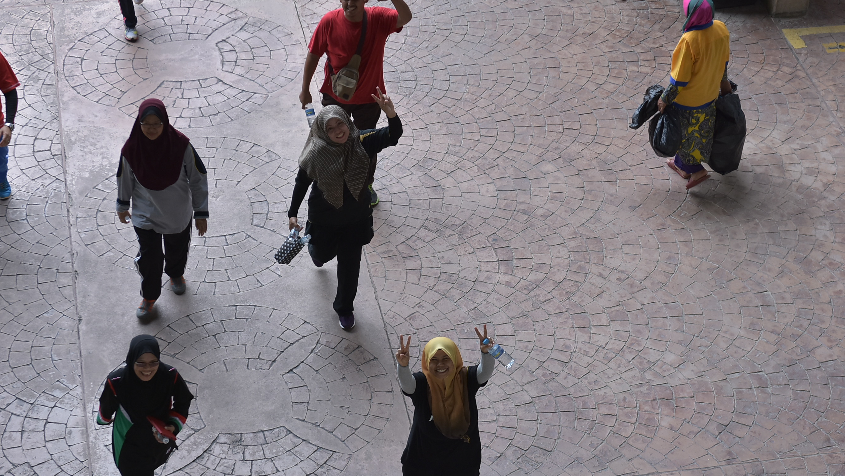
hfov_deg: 24.7
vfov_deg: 14.1
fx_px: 1927
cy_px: 264
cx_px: 431
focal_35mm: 86
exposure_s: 1/320
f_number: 4.5
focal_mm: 50
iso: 400
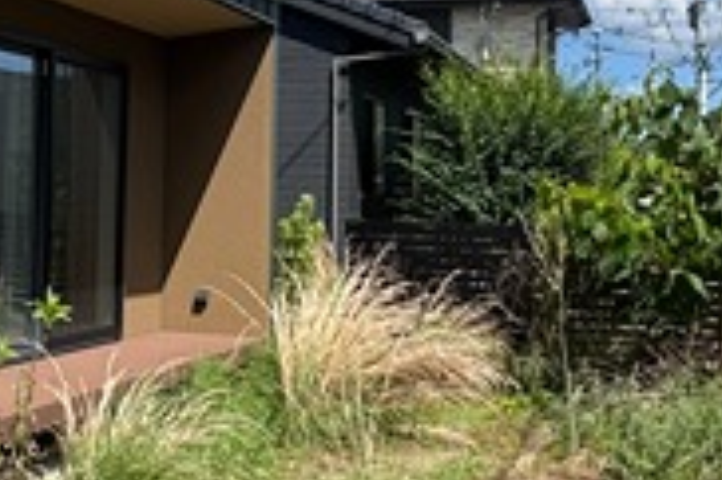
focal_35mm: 64
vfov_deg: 21.0
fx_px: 1282
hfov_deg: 30.5
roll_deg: -0.8
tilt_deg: +4.0
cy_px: 119
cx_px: 115
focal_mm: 2.22
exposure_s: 1/1395
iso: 40
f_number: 2.2
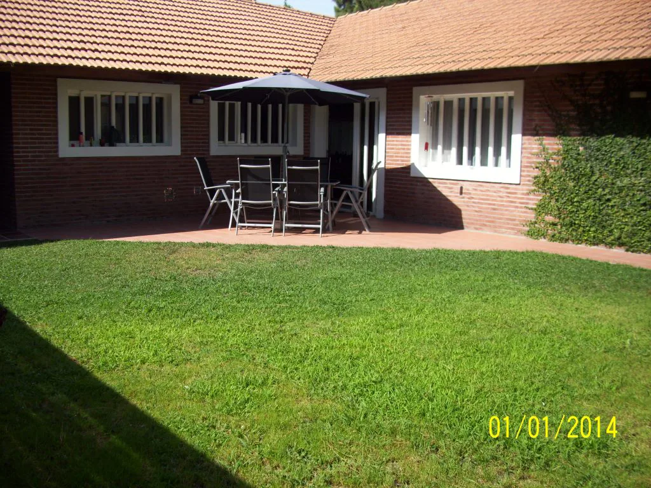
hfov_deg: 54.0
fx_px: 639
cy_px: 244
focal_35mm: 34
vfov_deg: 41.8
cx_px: 326
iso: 80
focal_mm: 5.7
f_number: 2.9
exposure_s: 1/640
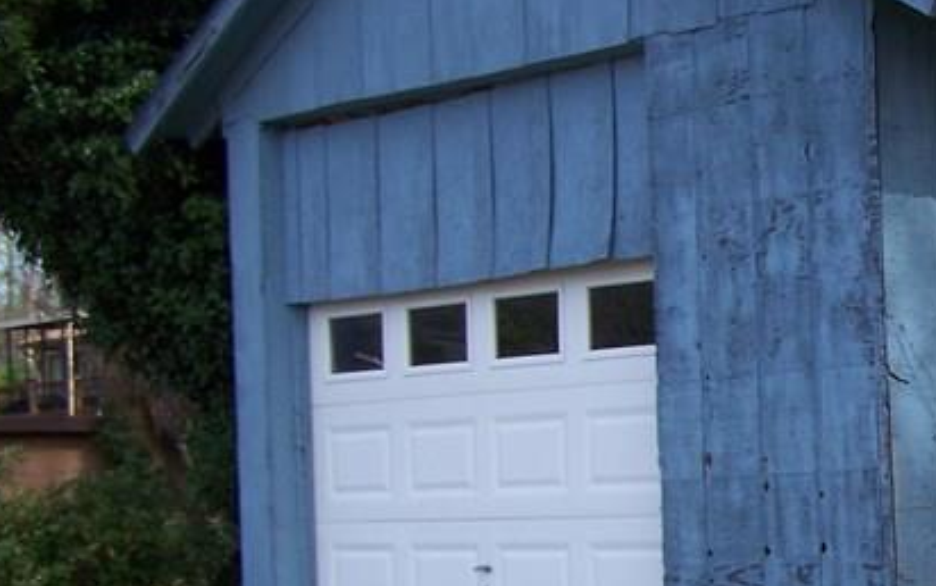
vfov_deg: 13.0
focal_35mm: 100
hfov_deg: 19.9
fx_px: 2552
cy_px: 488
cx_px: 1022
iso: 64
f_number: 2.8
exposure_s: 1/400
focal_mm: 6.3
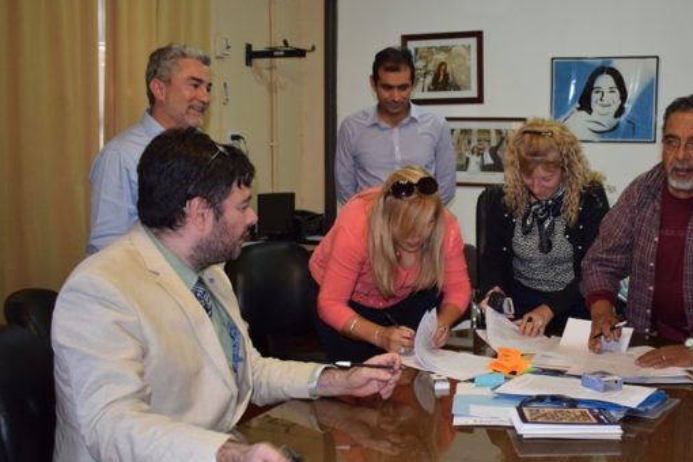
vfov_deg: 29.8
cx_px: 454
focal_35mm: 45
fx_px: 866
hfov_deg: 43.1
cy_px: 258
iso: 1000
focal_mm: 22
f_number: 3.8
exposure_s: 1/60
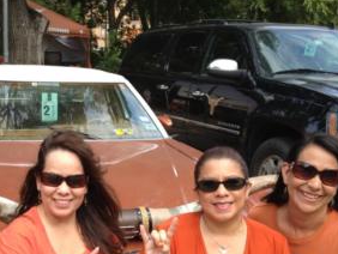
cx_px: 125
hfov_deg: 31.0
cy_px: 220
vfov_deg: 23.2
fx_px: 606
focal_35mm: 62
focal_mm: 4.28
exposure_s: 1/435
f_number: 2.4
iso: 64
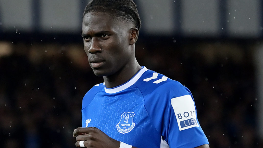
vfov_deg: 4.4
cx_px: 149
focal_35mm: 273
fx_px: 1904
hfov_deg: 7.9
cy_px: 92
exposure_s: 1/1250
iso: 1600
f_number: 2.8
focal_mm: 140
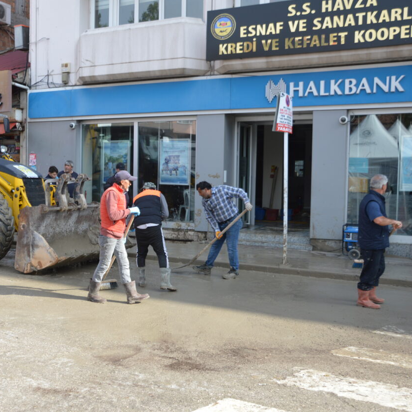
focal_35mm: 43
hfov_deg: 38.1
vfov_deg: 39.2
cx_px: 97
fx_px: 579
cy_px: 208
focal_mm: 22
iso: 100
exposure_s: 1/160
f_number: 6.3
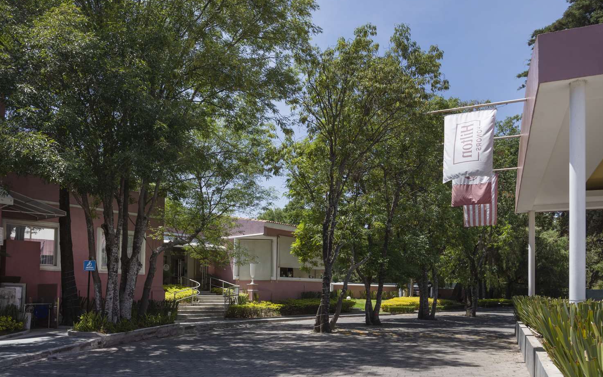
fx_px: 460
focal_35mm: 28
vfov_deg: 44.5
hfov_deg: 66.5
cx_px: 300
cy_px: 186
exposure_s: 1/125
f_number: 11
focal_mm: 18
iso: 100
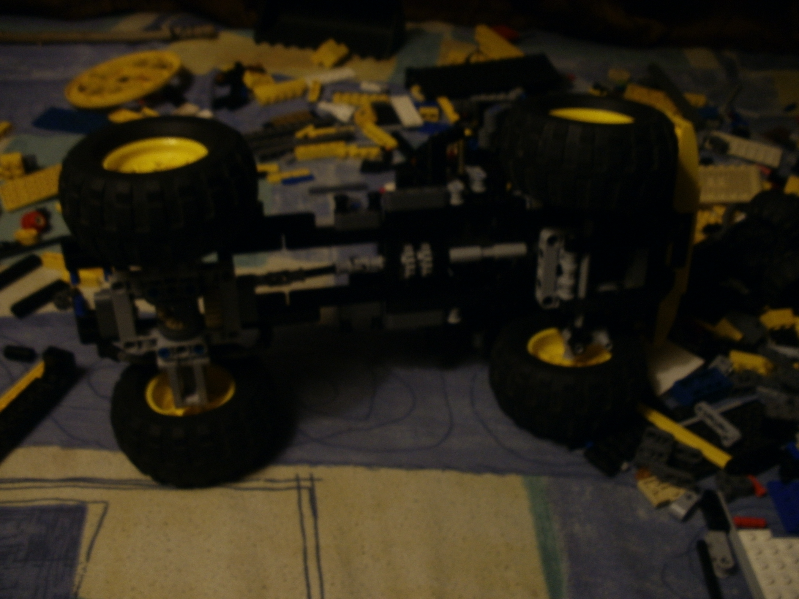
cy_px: 300
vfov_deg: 39.7
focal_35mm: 36
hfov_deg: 51.4
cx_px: 400
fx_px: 831
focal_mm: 6.3
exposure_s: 1/2
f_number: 3.5
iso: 100
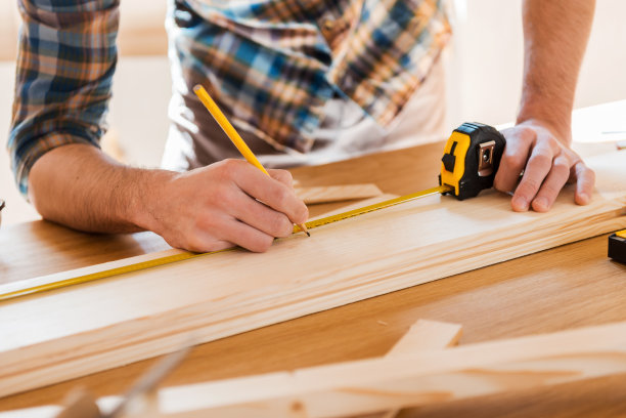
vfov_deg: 19.5
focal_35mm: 70
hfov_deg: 28.8
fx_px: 1217
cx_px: 313
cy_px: 209
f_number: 3.5
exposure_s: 1/50
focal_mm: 70
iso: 200
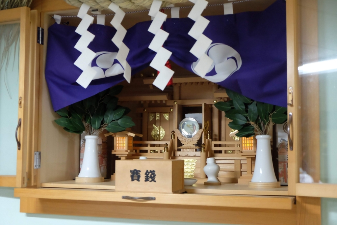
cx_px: 168
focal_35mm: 49
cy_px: 112
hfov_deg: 40.3
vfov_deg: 27.5
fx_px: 459
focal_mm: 32.9
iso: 3200
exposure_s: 1/52
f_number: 3.6
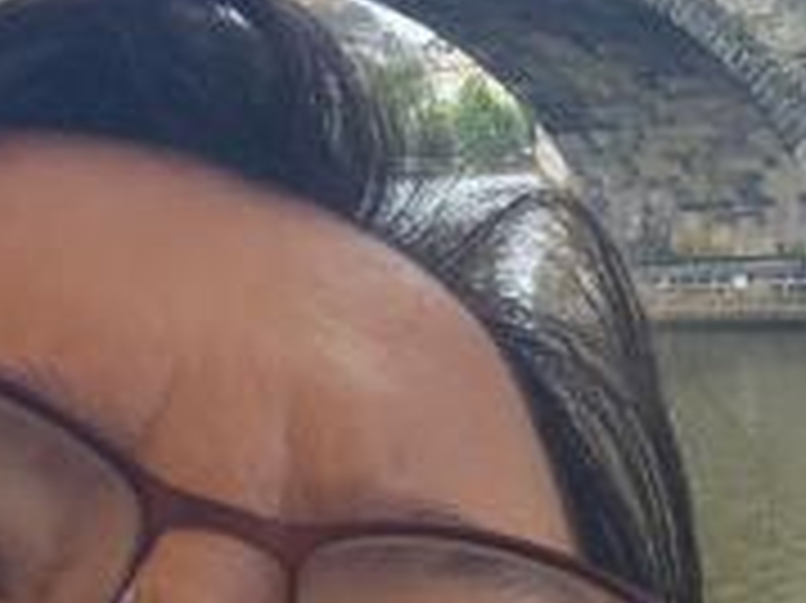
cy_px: -58
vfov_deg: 13.0
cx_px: 1252
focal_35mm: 112
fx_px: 2606
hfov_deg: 15.9
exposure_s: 1/313
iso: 25
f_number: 2.2
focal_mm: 3.3
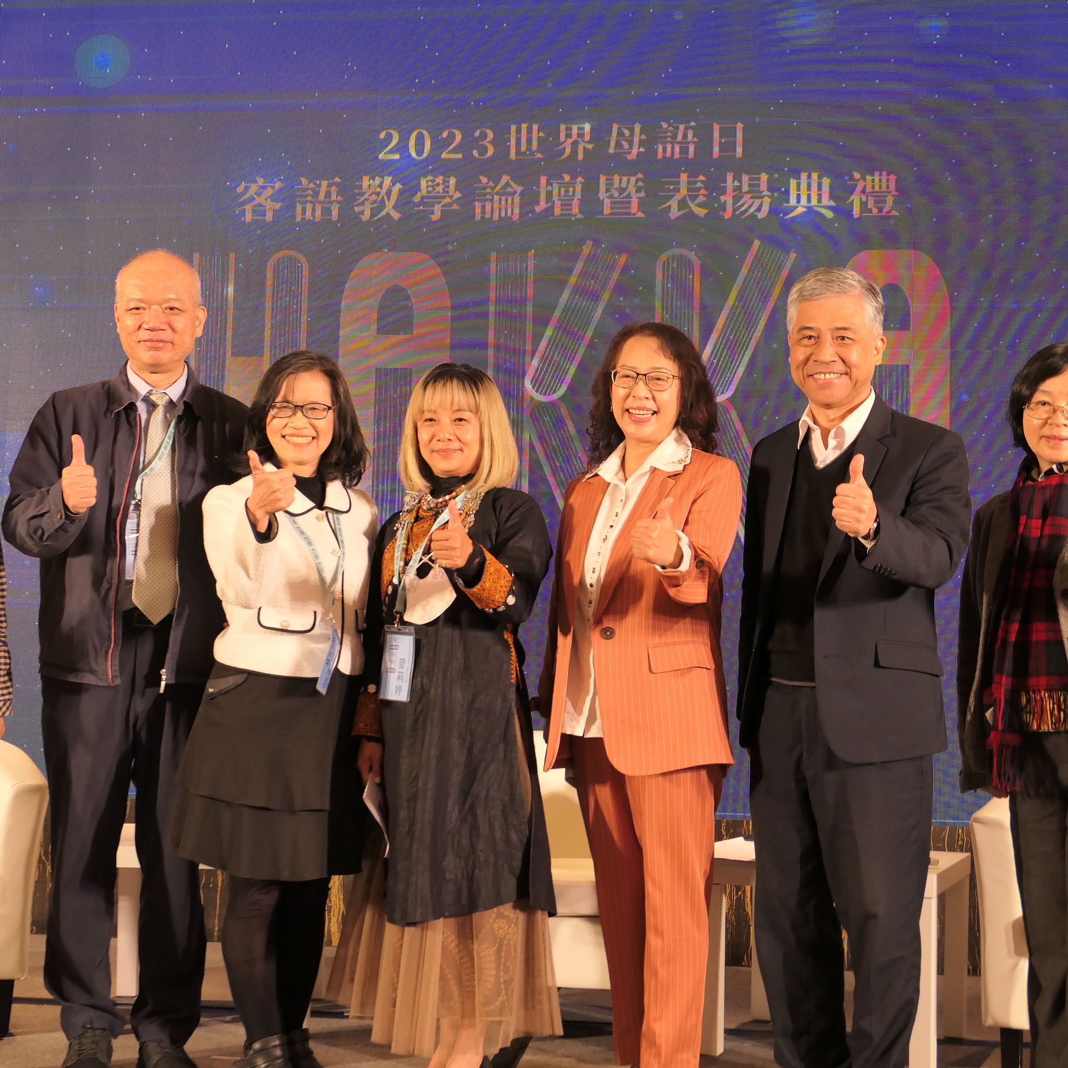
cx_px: 489
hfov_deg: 31.1
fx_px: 1920
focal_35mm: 55
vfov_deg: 31.1
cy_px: 535
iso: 500
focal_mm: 15.6
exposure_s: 1/100
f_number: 2.8
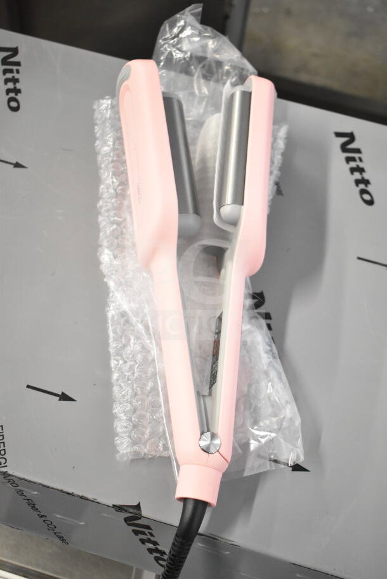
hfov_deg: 30.9
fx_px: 701
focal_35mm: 44
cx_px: 194
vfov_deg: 44.9
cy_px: 290
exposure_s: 1/50
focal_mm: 29
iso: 3200
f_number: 4.2
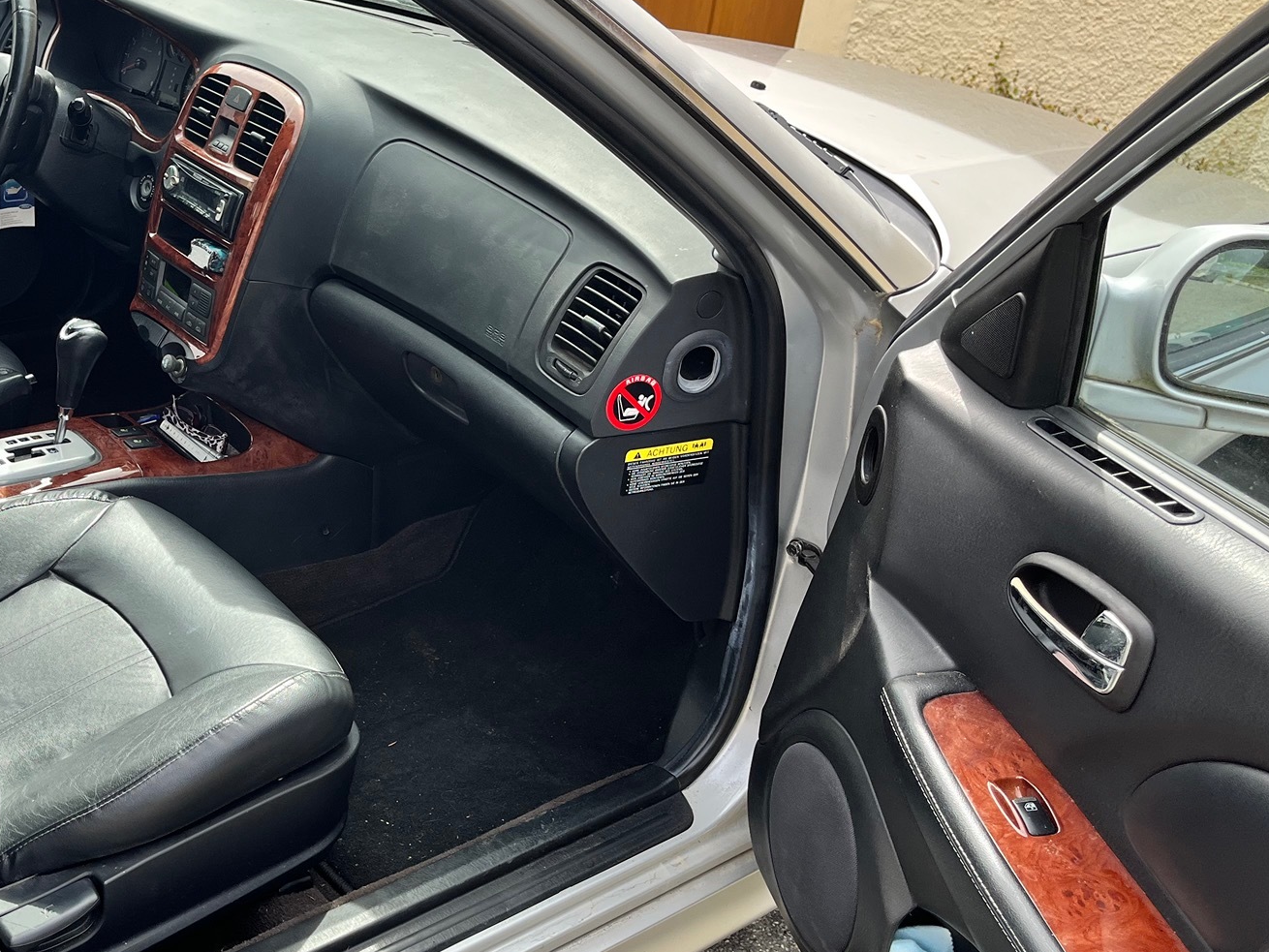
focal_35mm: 40
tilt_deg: -29.9
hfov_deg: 45.3
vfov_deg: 35.9
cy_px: 552
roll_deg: -4.0
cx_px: 333
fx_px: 1467
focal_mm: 5.1
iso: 50
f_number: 1.6
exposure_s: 1/577
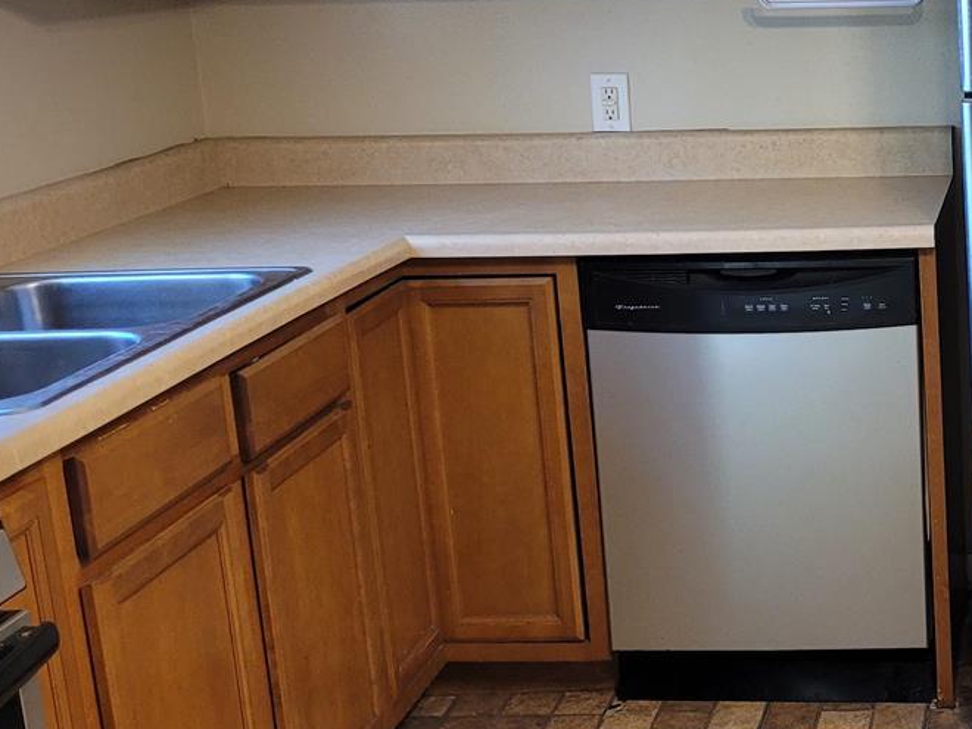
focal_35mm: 63
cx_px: 991
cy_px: 331
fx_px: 1769
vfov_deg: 23.3
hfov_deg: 28.6
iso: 200
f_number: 1.8
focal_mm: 5.4
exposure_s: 1/60
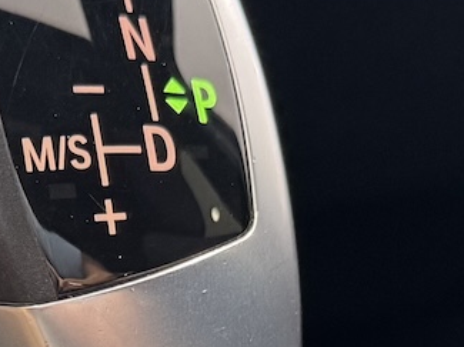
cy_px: 511
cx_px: 53
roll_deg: +0.5
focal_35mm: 139
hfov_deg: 14.1
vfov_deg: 10.3
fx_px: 1861
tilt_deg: -12.0
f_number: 1.78
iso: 320
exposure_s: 1/50
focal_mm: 6.76
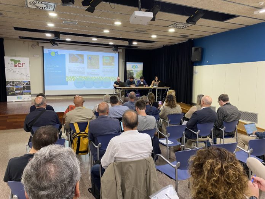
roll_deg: -0.9
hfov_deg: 67.3
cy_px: 100
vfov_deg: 53.1
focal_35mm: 26
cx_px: 132
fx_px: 199
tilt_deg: -5.6
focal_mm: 4.25
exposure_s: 1/50
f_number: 1.8
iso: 125
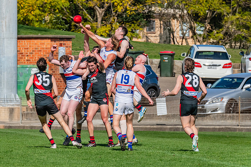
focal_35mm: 416
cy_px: 69
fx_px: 2901
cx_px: 89
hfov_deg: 5.0
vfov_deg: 3.3
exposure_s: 1/1600
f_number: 13
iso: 800
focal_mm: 310
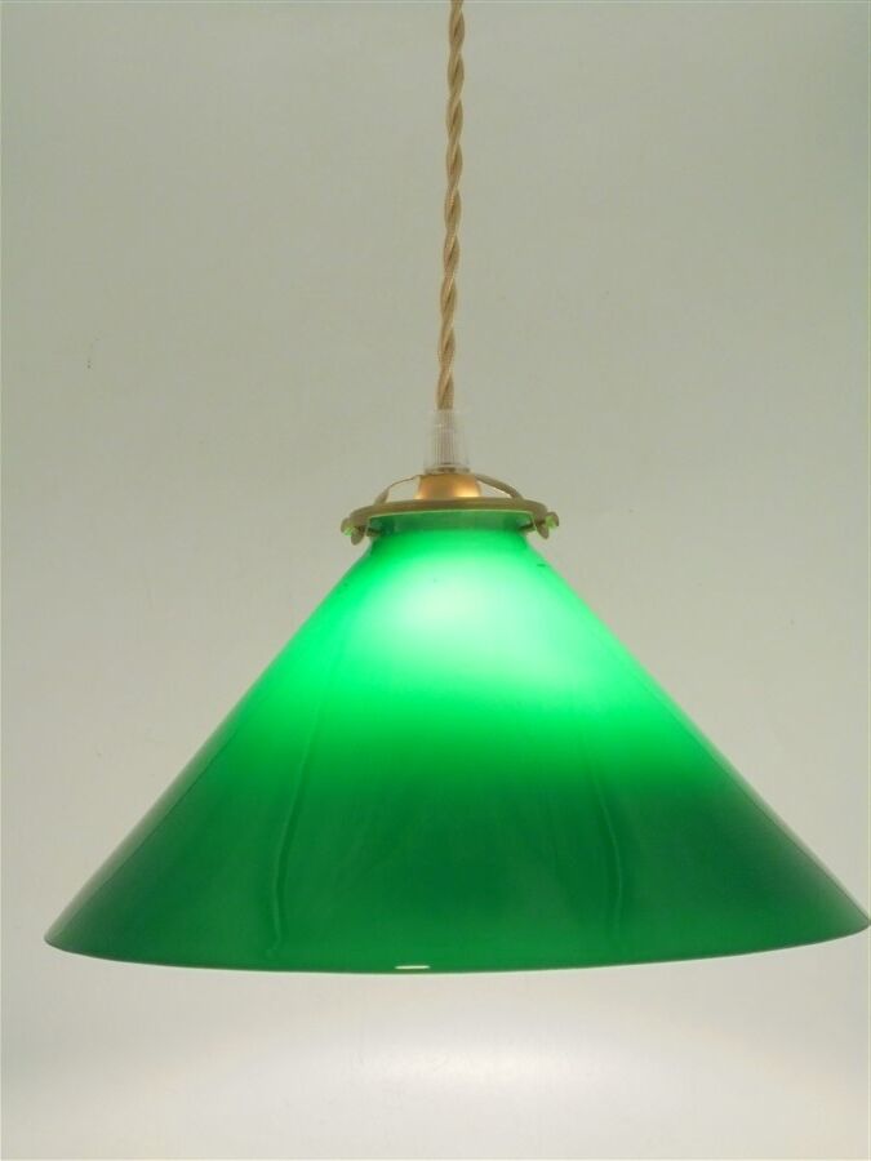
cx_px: 436
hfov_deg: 29.7
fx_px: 1644
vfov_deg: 38.9
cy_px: 580
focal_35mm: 49
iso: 400
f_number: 4.8
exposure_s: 1/30
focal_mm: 8.9
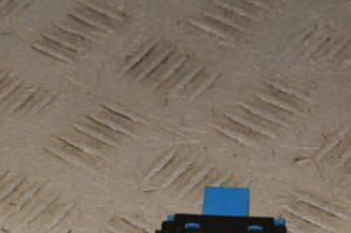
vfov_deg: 5.9
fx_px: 2251
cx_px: 132
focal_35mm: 231
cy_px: 202
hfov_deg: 8.9
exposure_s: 1/200
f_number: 10
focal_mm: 66
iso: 800
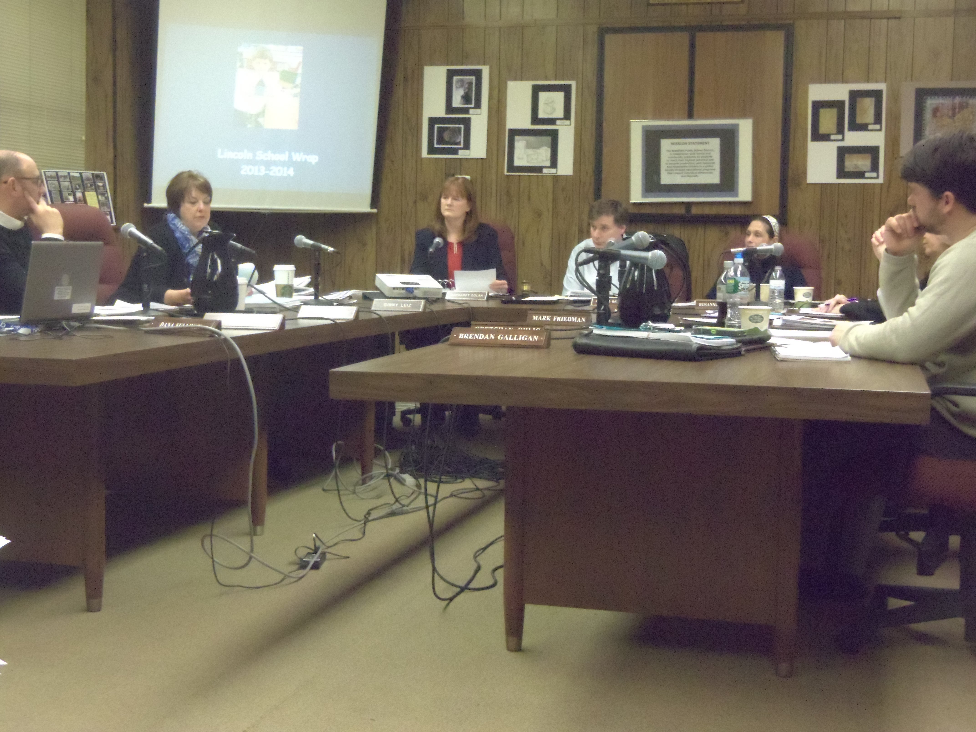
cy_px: 366
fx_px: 1382
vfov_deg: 29.7
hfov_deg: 38.9
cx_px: 488
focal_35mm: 49
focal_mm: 8.7
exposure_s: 1/60
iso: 1600
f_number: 4.6
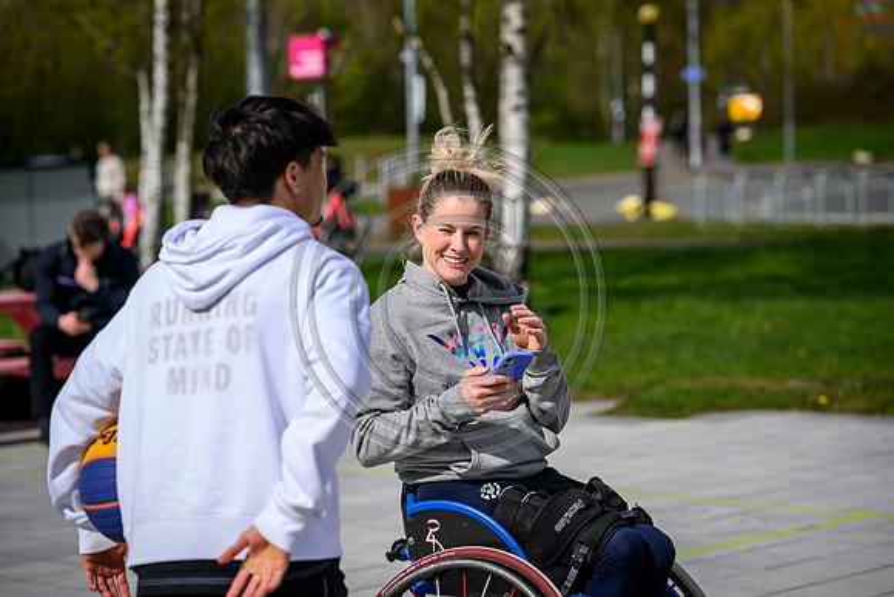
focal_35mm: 105
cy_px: 298
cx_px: 447
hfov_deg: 19.5
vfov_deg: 13.0
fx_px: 2608
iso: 400
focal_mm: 105
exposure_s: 1/8000
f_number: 3.5
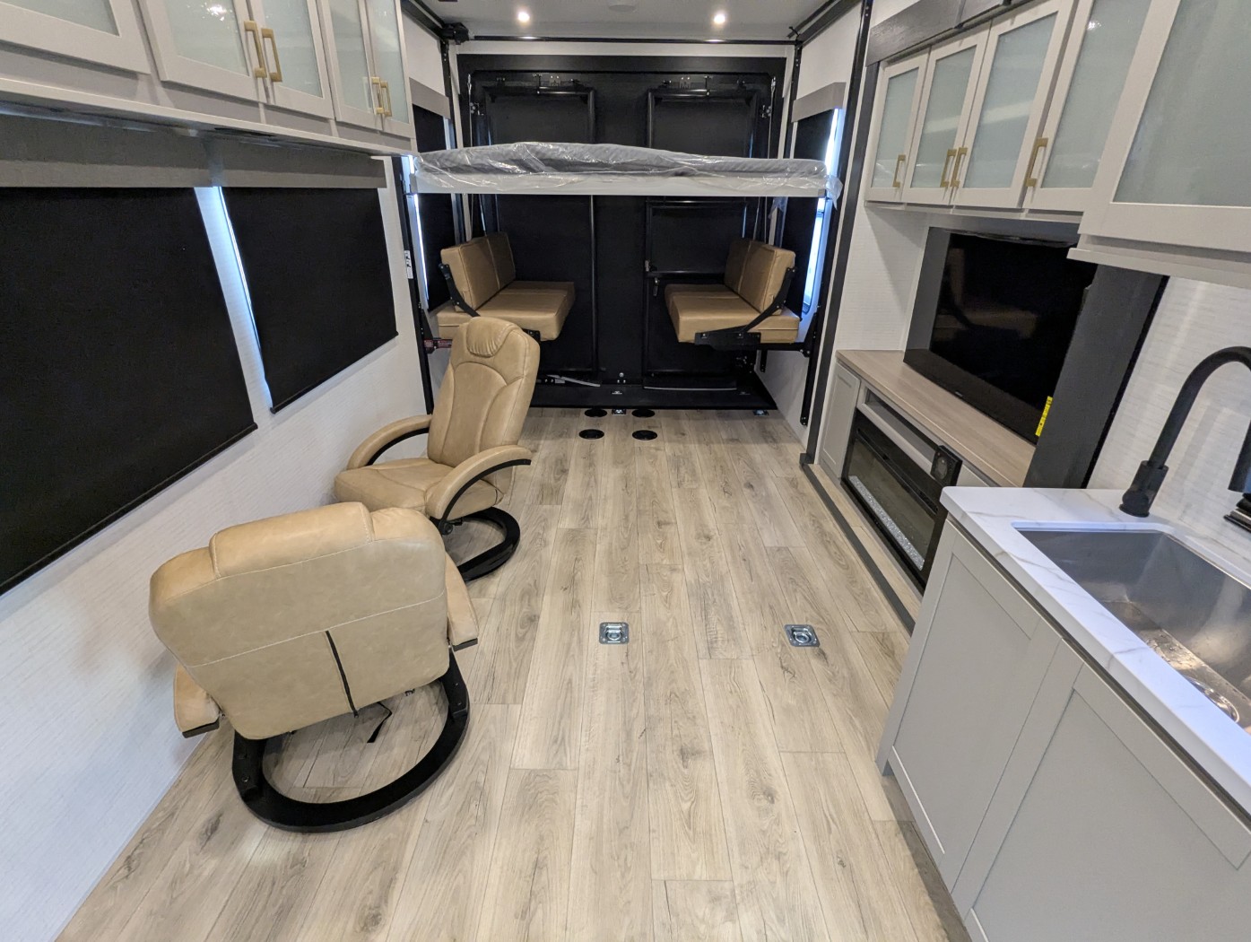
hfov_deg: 94.4
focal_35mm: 16
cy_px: 471
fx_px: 579
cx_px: 626
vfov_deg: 78.2
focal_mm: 2.35
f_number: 2.2
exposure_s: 1/46.4
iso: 383
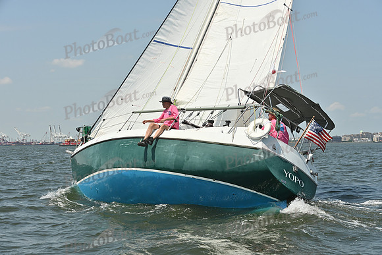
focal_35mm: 70
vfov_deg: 19.5
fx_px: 743
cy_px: 128
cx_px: 191
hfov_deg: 28.8
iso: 320
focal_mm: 70
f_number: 9
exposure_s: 1/1600
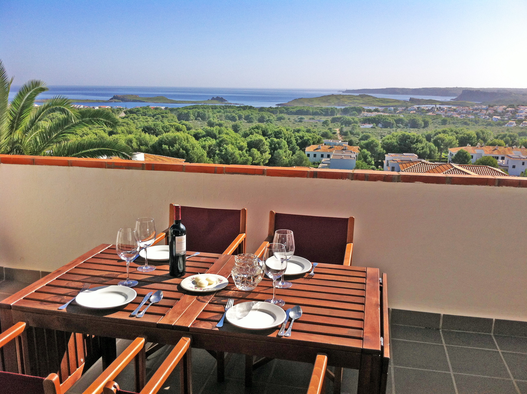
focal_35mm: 35
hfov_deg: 52.7
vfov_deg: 40.6
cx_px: 264
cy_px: 197
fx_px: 532
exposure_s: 1/1588
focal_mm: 3.85
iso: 80
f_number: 2.8
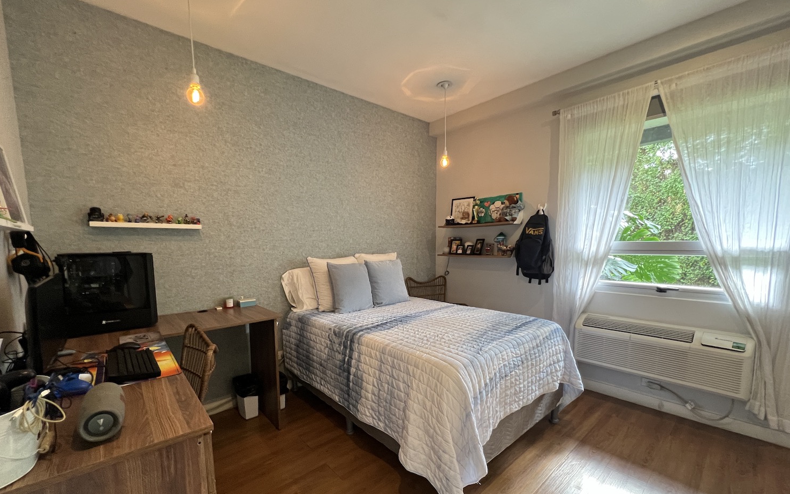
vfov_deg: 78.2
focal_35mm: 14
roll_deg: +1.2
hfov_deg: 105.3
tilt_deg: -7.0
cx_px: 391
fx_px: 301
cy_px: 283
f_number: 1.8
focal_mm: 1.57
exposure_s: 1/60
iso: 400
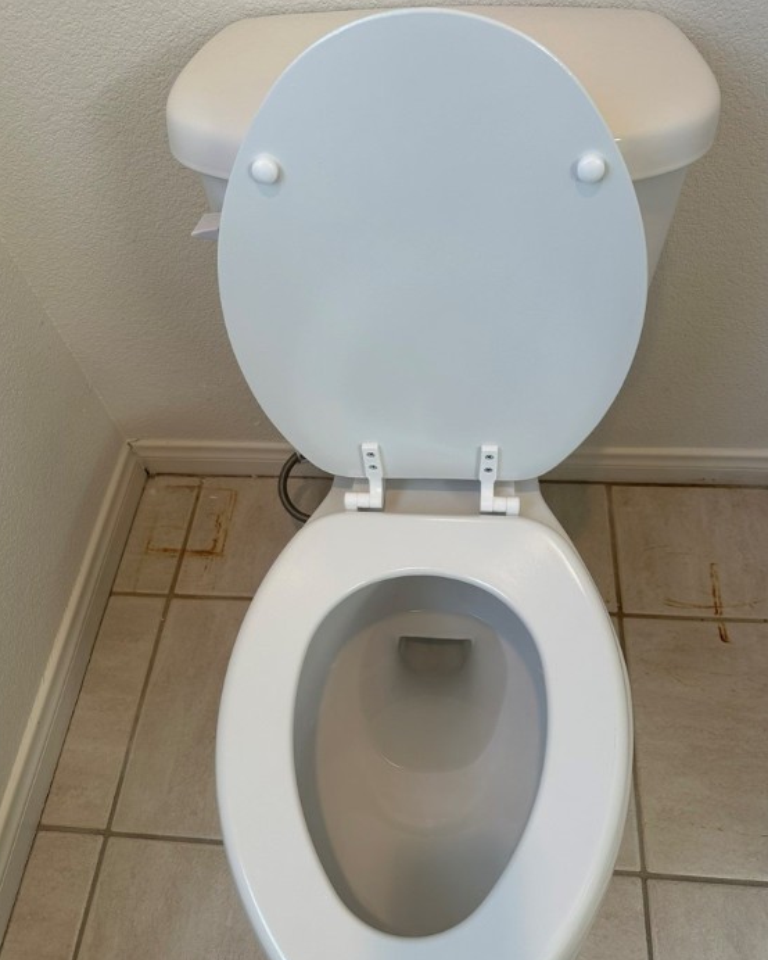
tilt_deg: -56.4
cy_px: 486
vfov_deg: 66.0
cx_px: 392
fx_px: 738
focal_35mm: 26
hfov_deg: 54.9
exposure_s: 1/120
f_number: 1.78
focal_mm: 6.86
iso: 125
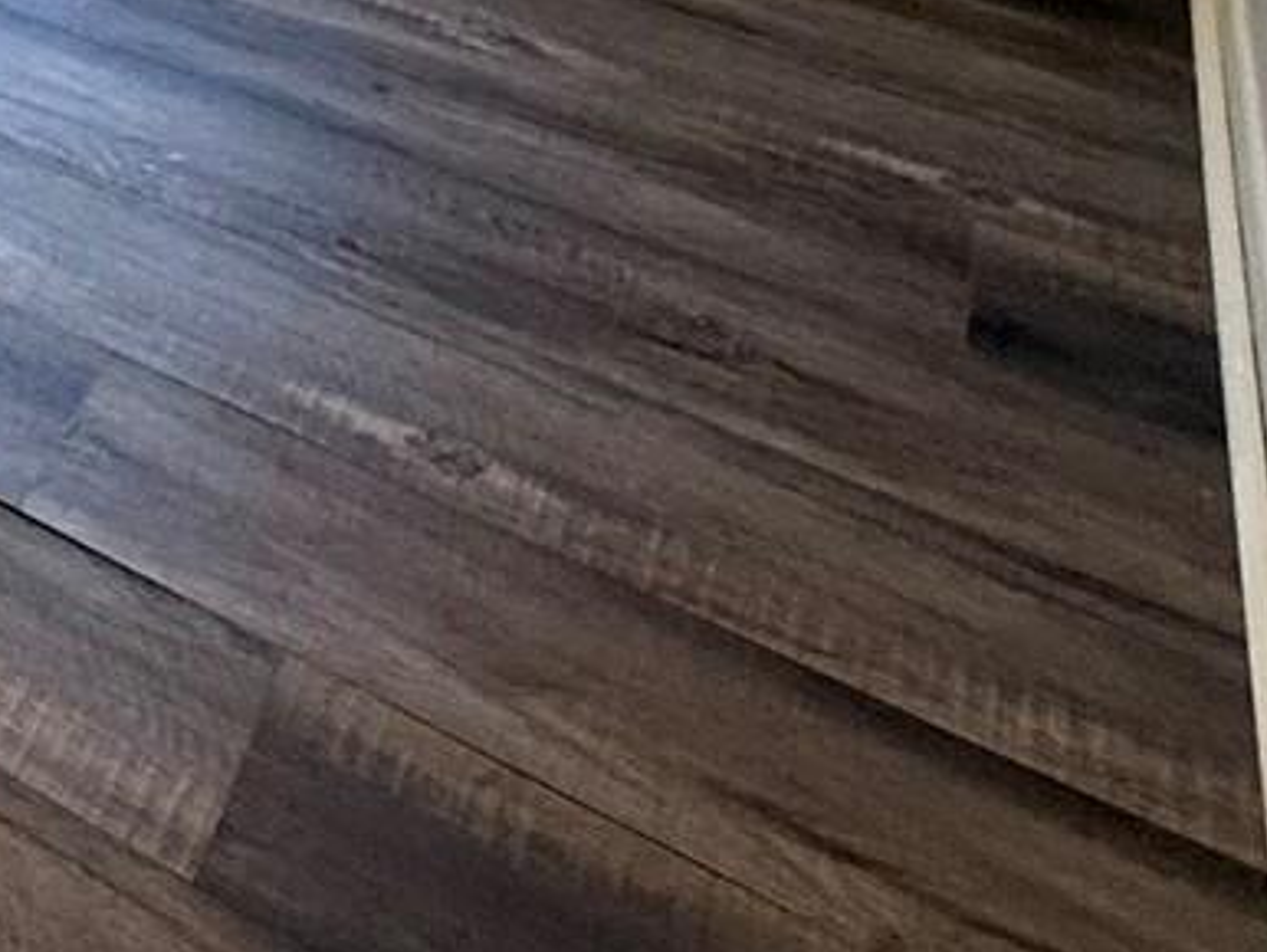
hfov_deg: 24.3
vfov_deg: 18.1
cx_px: -725
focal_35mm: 58
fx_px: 2124
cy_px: -899
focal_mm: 2.22
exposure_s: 1/60
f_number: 2.2
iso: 320
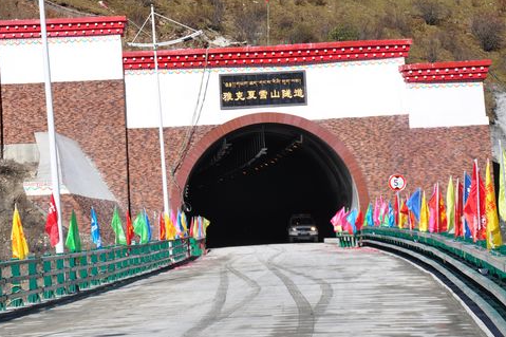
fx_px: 1531
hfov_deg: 18.8
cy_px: 150
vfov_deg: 12.6
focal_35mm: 109
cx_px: 222
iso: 200
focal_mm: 58
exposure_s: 1/800
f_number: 7.1
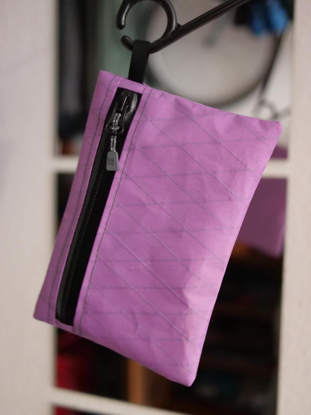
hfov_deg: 36.0
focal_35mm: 40
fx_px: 479
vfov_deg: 46.8
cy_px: 208
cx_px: 156
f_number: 1.7
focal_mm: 20
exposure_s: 1/60
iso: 2000
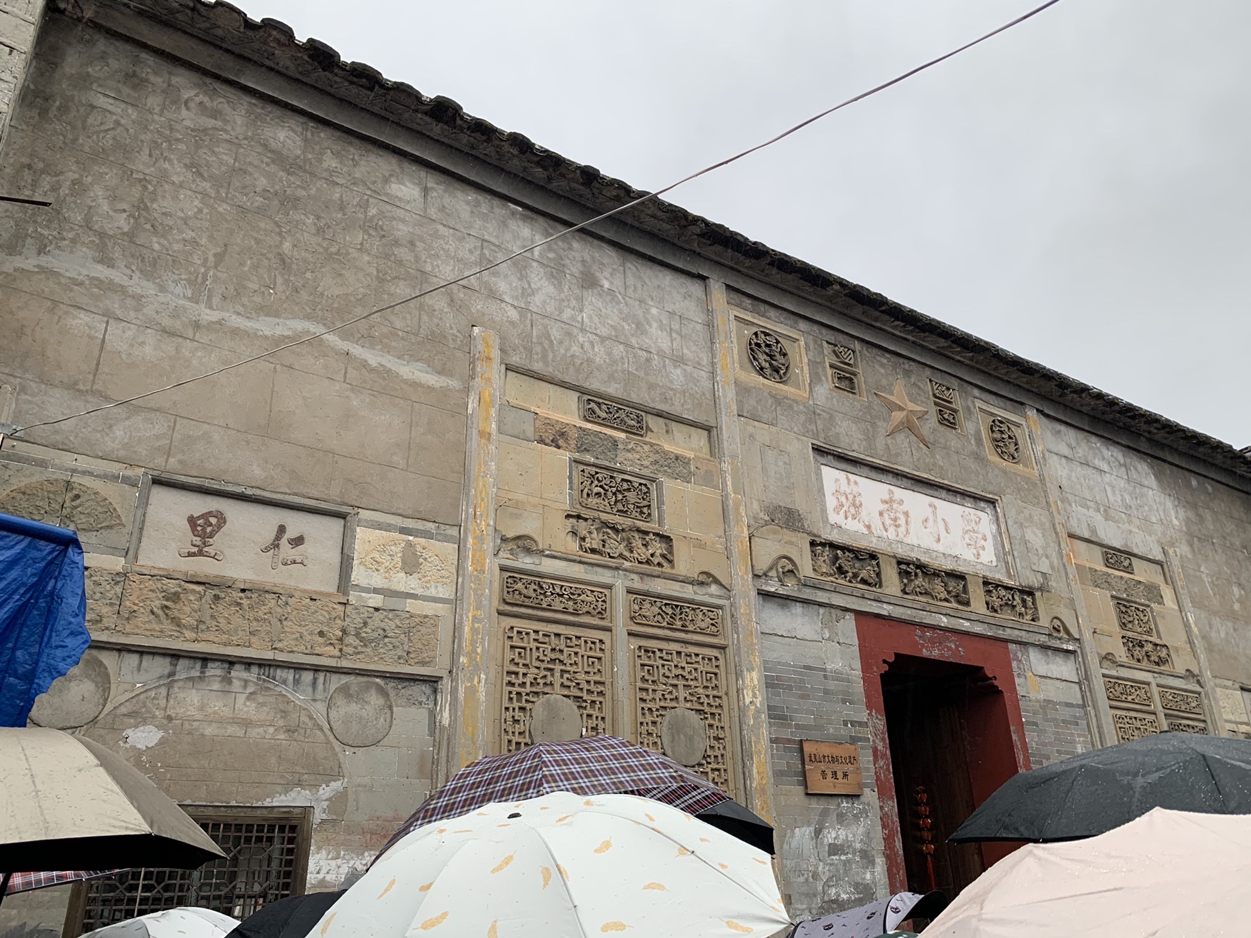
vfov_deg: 53.1
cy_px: 469
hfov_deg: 67.3
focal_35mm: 26
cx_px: 626
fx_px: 940
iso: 32
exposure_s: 1/122
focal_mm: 4.25
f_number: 1.8
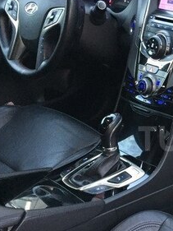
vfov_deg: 28.5
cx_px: 222
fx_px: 453
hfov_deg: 19.9
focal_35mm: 68
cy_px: 139
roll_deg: +3.7
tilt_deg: -25.8
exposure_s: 1/17
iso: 250
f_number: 2.2
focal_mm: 4.15
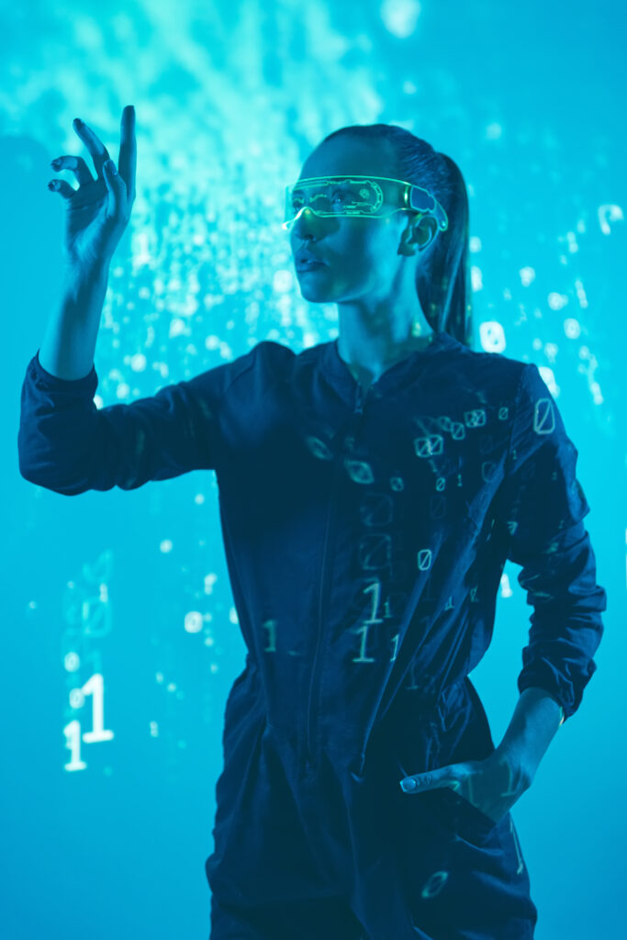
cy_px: 470
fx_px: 1306
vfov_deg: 39.6
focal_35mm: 50
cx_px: 314
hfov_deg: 27.0
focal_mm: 50
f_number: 2.8
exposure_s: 1/80
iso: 1250
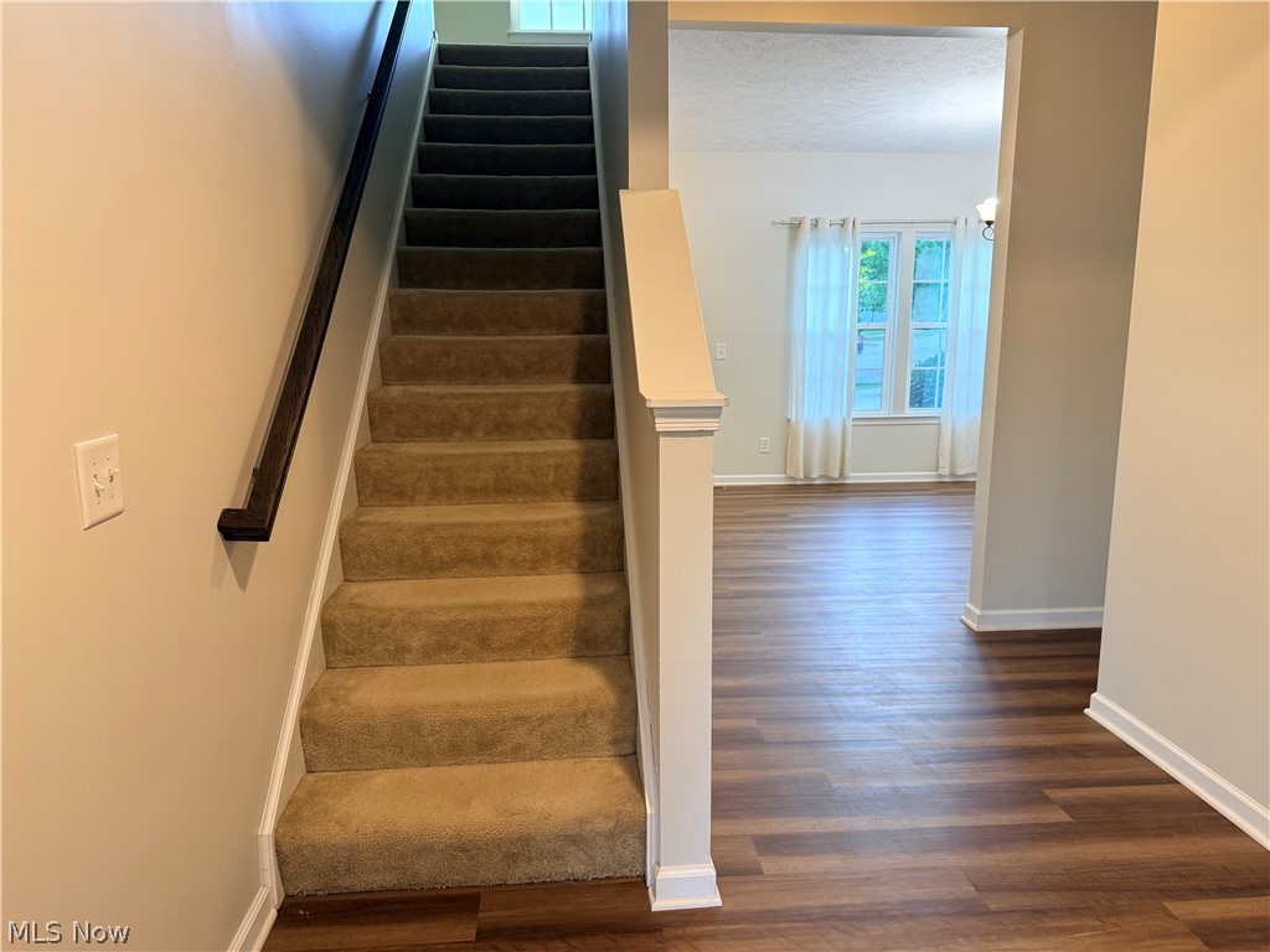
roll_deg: -0.1
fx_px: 881
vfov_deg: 56.8
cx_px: 635
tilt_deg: -9.4
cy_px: 476
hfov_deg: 71.6
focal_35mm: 24
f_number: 1.78
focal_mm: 6.76
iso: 200
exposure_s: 1/120
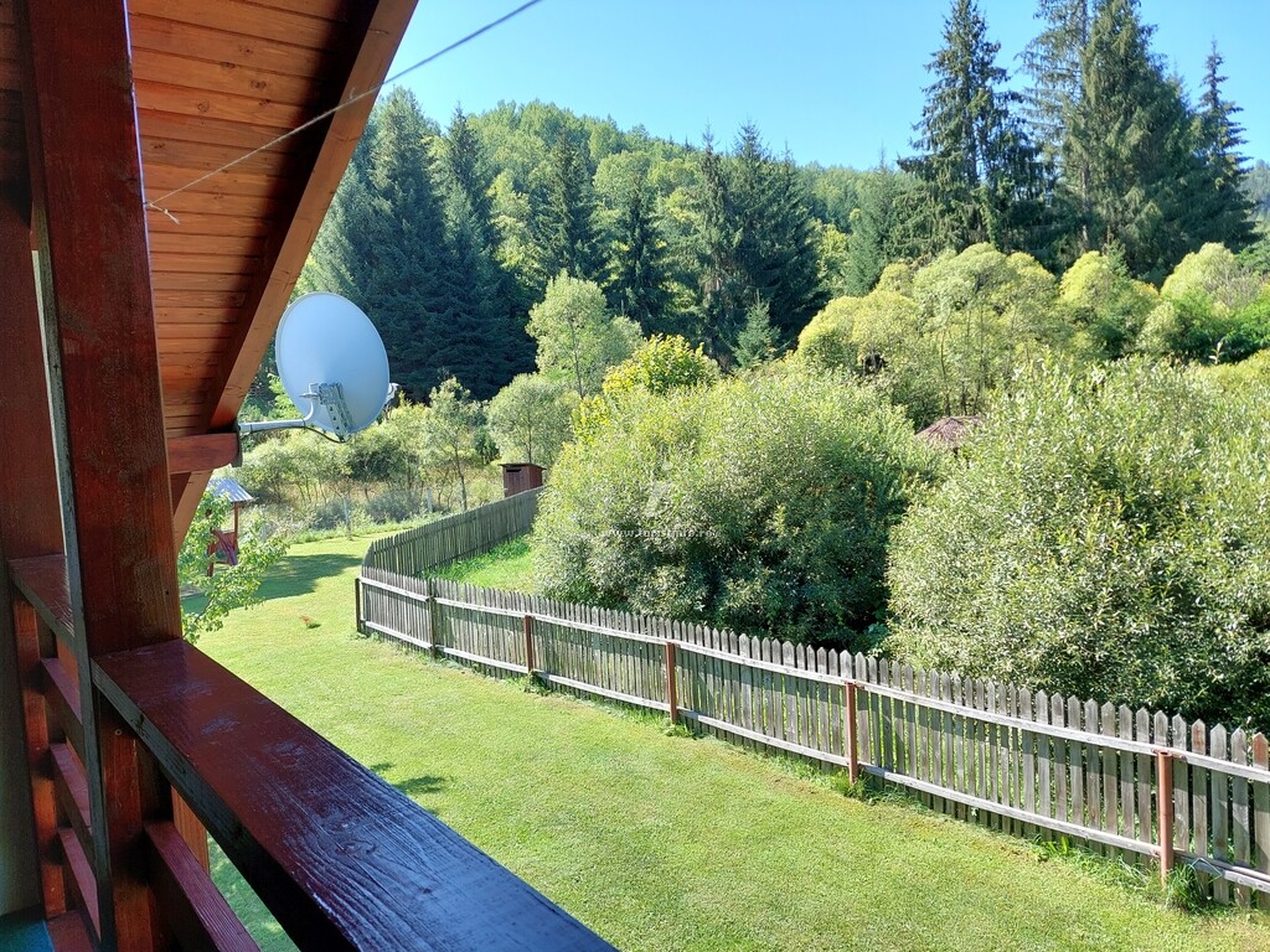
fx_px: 917
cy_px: 476
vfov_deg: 54.9
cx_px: 635
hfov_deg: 69.4
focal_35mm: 25
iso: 40
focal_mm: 5.23
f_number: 1.8
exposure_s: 1/465
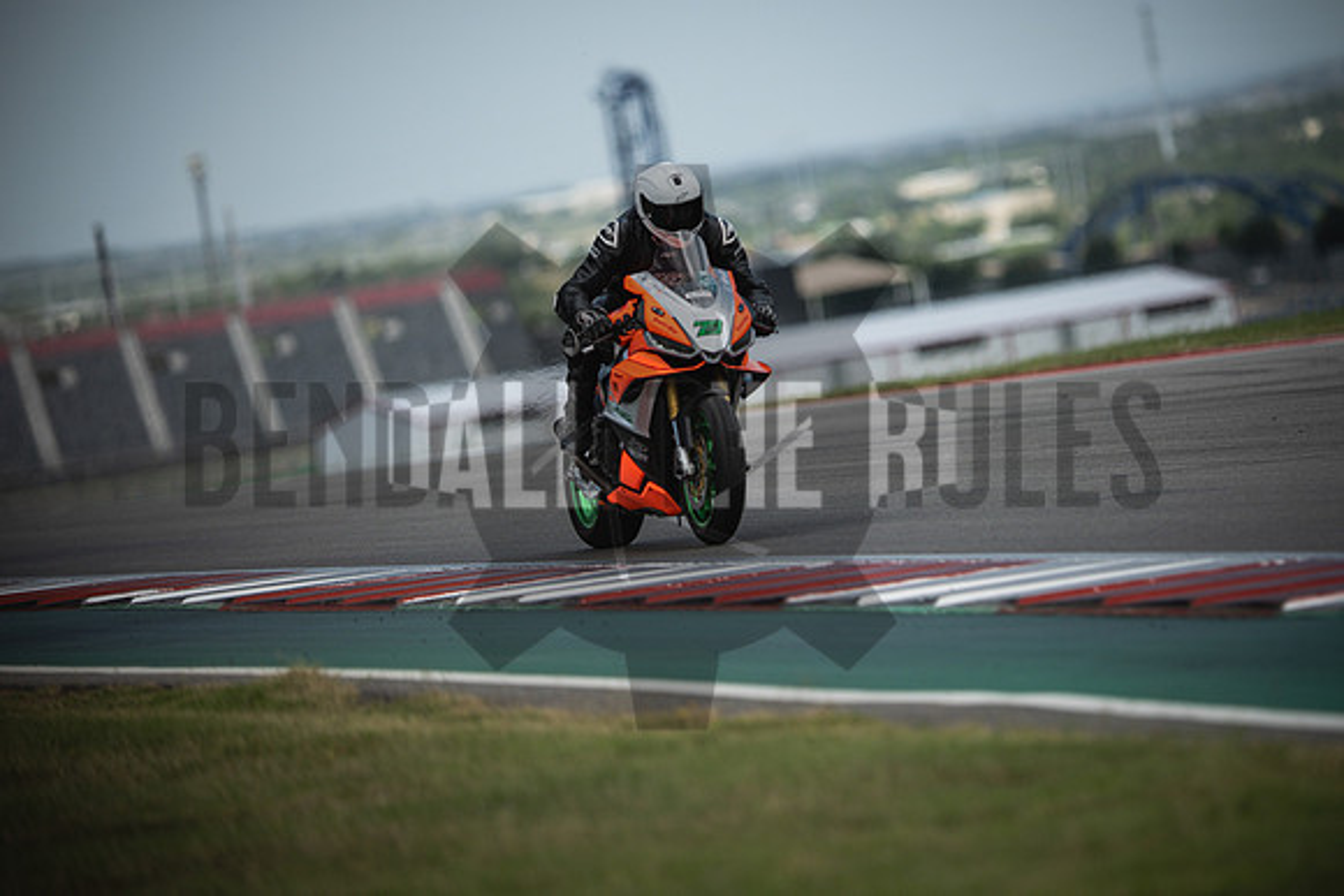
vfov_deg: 4.6
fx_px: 11202
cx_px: 672
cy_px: 448
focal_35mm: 300
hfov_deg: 6.9
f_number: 2
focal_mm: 200
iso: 200
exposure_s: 1/4000
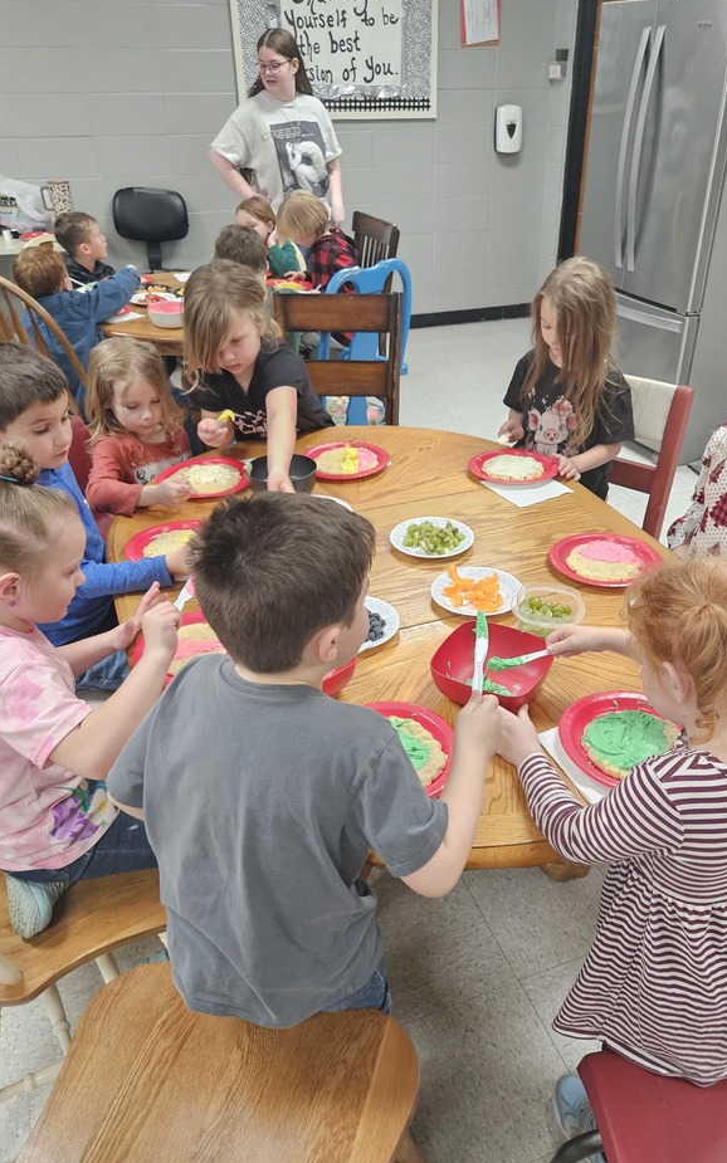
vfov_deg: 68.3
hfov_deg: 45.9
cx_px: 421
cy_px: 615
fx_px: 856
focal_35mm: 27
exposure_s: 1/120
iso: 800
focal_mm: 5.4
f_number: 1.8
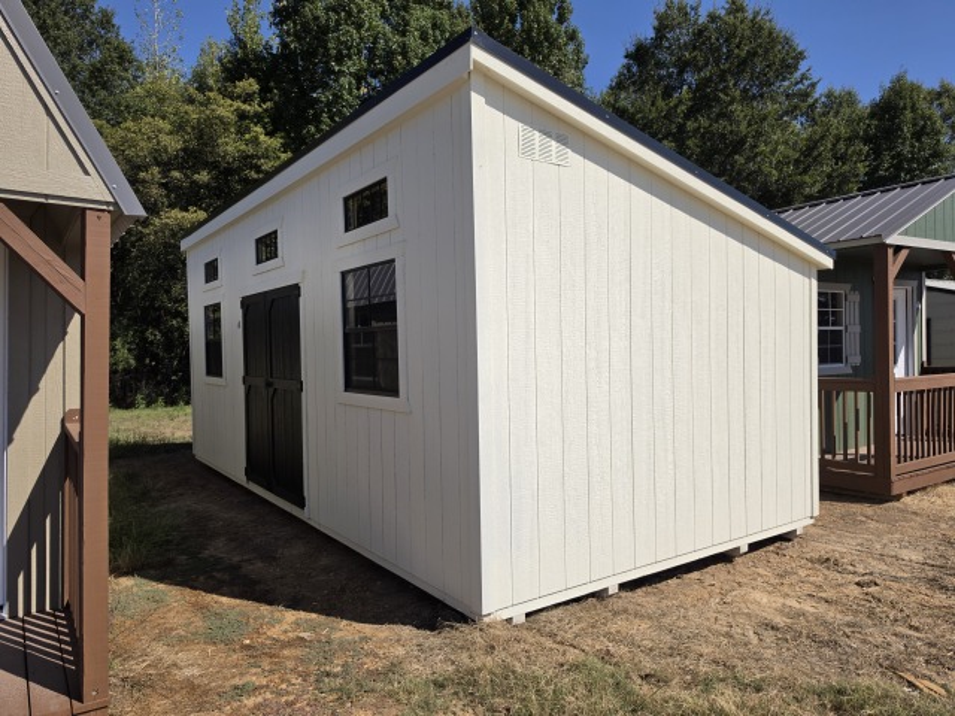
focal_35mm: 23
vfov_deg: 58.9
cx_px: 478
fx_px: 635
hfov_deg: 73.9
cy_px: 358
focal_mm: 6.5
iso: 40
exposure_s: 1/7939
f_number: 1.4
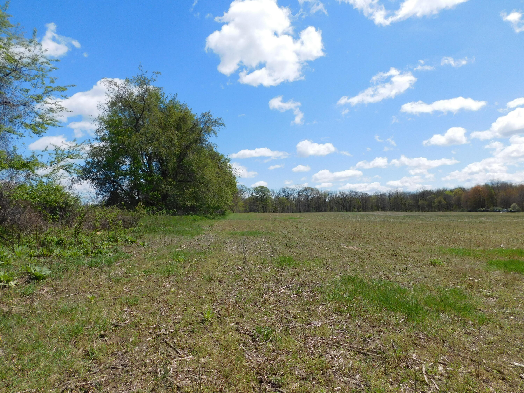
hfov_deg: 73.9
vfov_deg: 58.9
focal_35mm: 23
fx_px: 348
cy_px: 196
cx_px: 262
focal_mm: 4
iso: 125
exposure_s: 1/640
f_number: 6
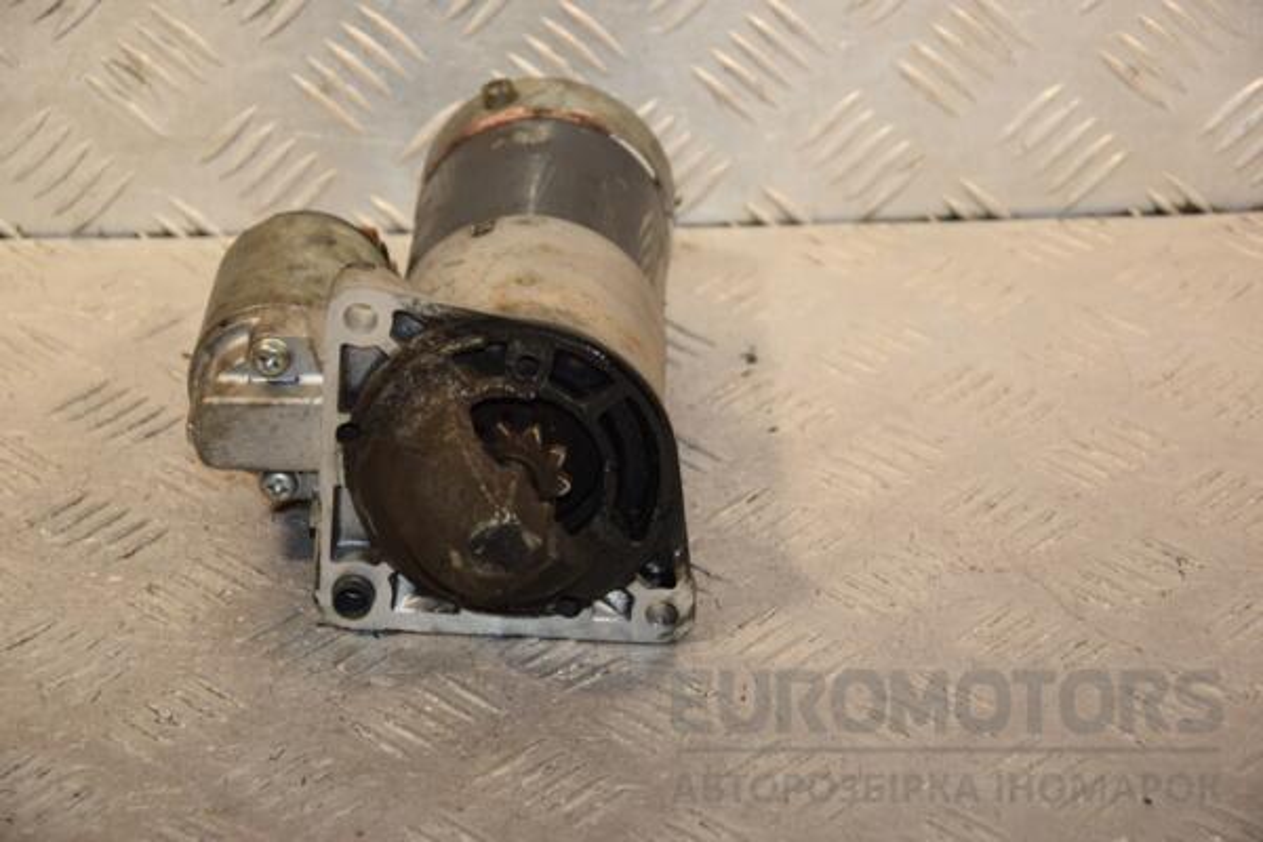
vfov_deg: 11.4
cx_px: 632
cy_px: 421
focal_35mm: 120
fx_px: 4210
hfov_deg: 17.1
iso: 800
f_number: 5.6
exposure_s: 1/200
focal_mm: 80
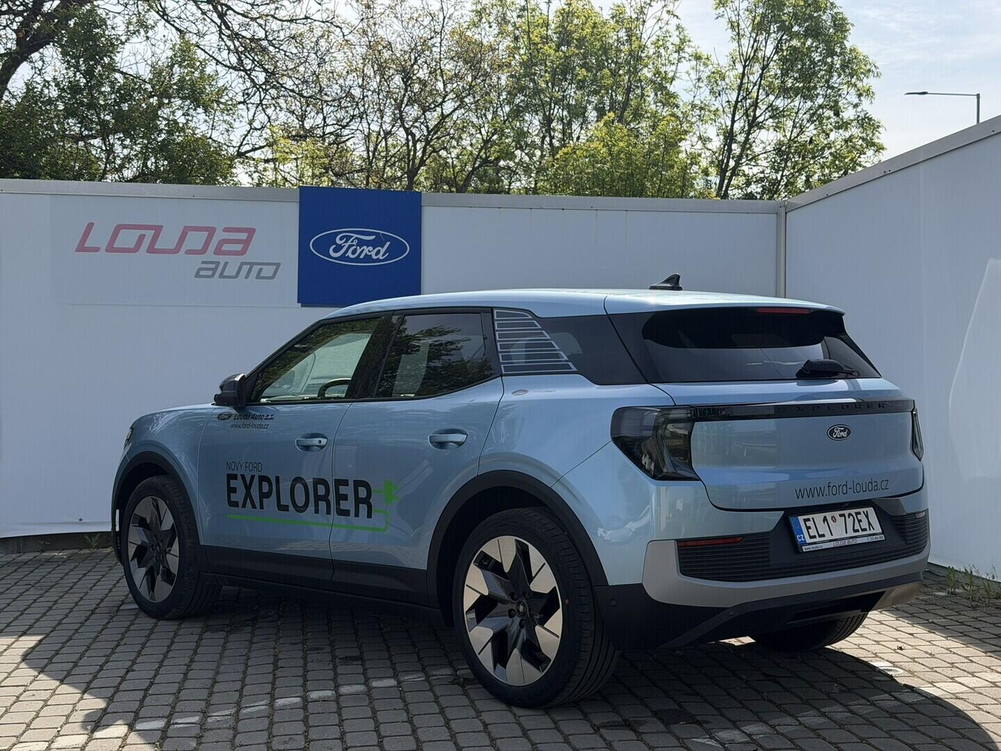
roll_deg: +0.8
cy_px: 376
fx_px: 1388
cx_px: 500
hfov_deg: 39.7
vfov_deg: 30.3
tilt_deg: +0.5
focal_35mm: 48
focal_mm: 6.76
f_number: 1.78
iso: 64
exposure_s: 1/4098
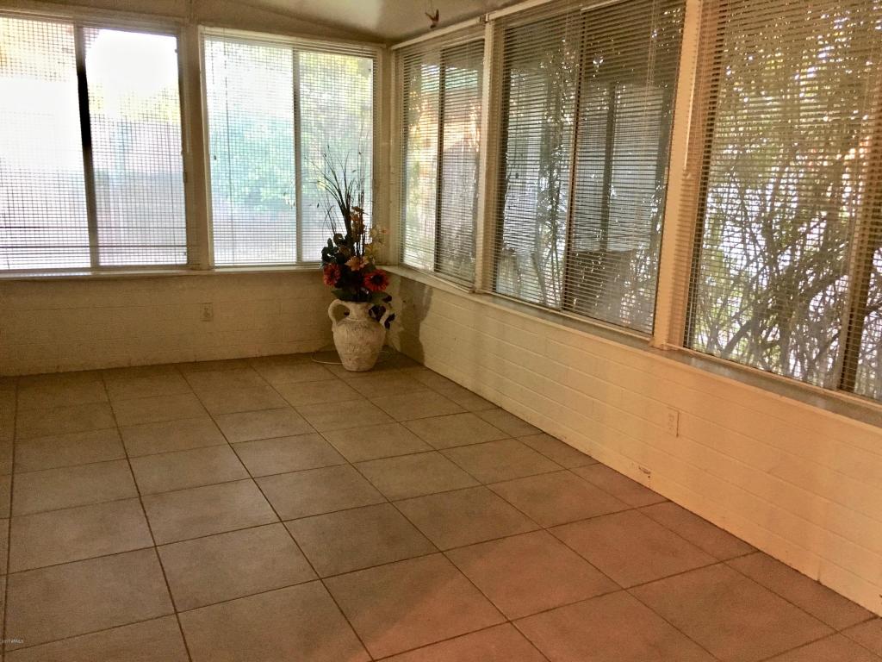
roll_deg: -2.2
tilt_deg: -13.3
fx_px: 739
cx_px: 441
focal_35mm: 29
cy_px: 331
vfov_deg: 48.2
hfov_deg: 61.7
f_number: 2.2
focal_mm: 4.15
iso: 160
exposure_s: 1/30
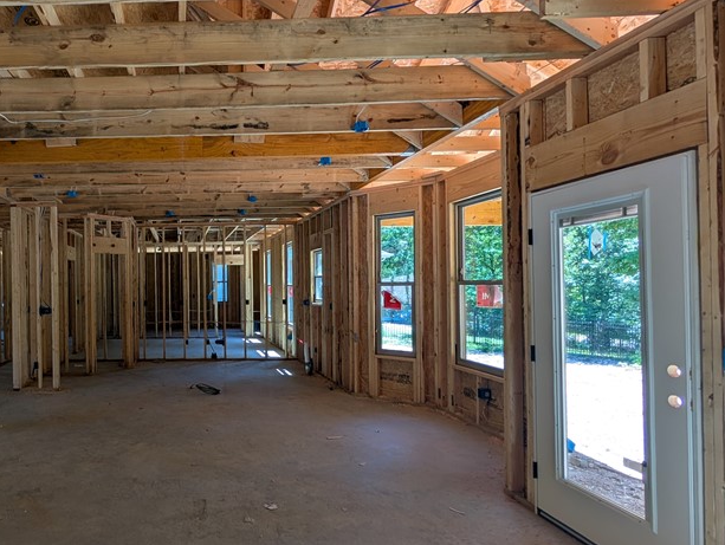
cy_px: 283
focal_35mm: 20
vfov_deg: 66.0
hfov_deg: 74.6
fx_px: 419
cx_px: 164
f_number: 1.7
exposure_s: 1/138
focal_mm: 2.02
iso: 51
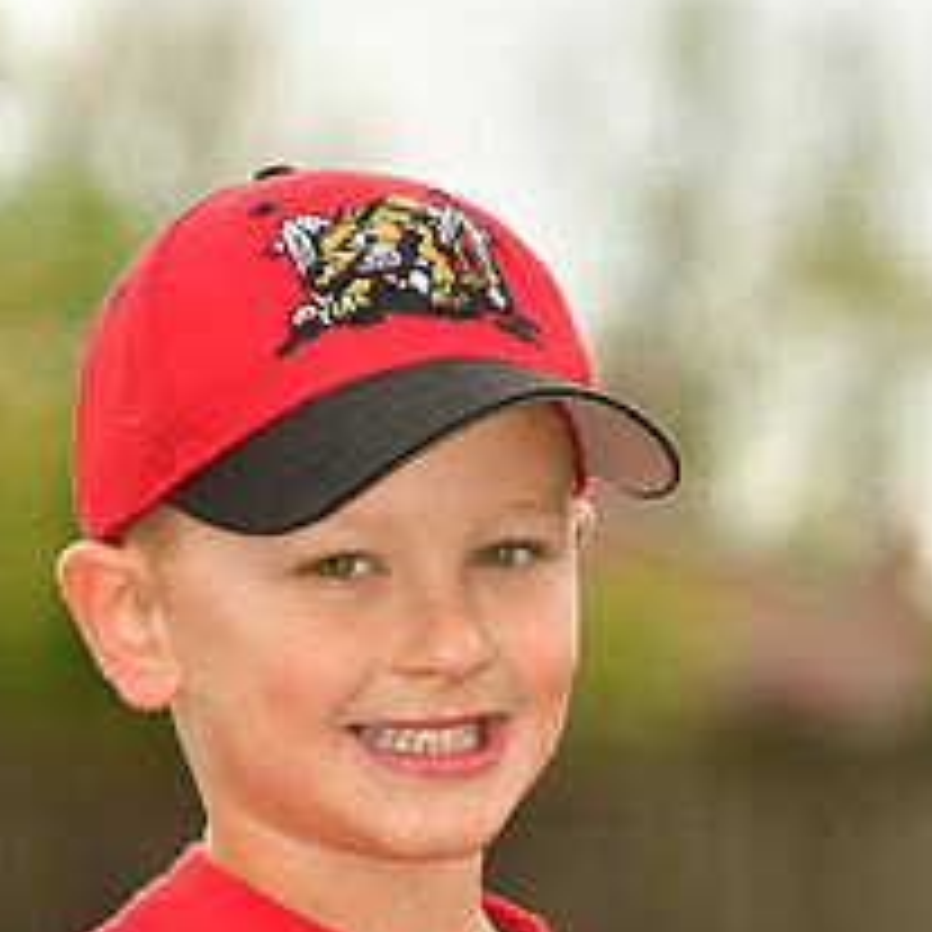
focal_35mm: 536
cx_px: 398
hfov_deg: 3.3
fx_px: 16327
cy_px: 1207
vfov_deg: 3.3
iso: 200
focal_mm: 150
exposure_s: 1/500
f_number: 5
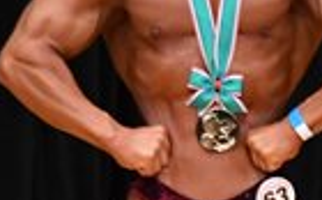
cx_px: 574
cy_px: 147
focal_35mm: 1528
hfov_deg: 1.4
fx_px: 13388
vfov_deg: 0.9
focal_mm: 180
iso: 3200
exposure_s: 1/400
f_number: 5.6
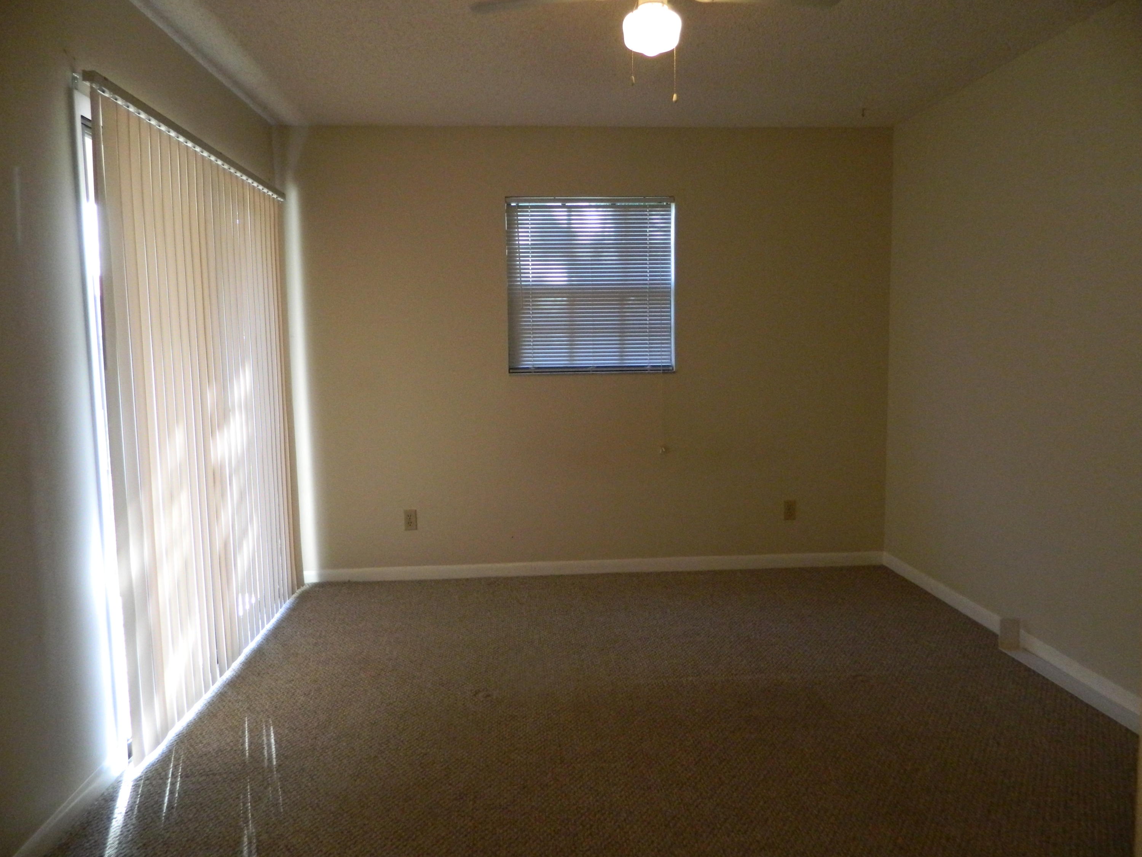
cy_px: 428
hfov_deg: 69.4
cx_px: 571
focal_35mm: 25
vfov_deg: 54.9
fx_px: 825
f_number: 3.1
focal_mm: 4.5
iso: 400
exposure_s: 1/125
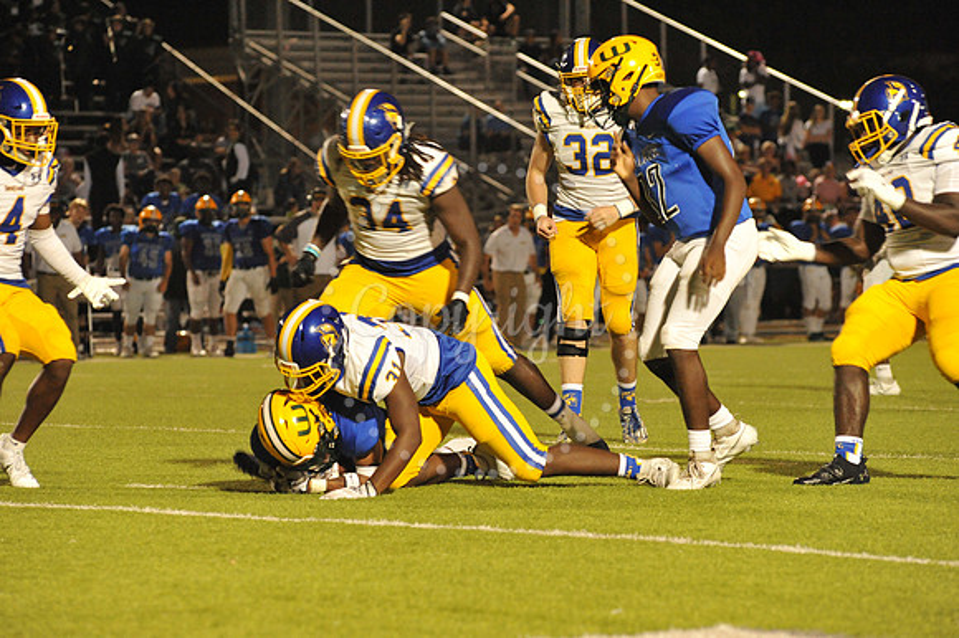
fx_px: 5325
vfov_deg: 6.9
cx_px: 480
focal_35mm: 200
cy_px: 319
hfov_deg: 10.3
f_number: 6.3
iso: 6400
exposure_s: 1/200
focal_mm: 200
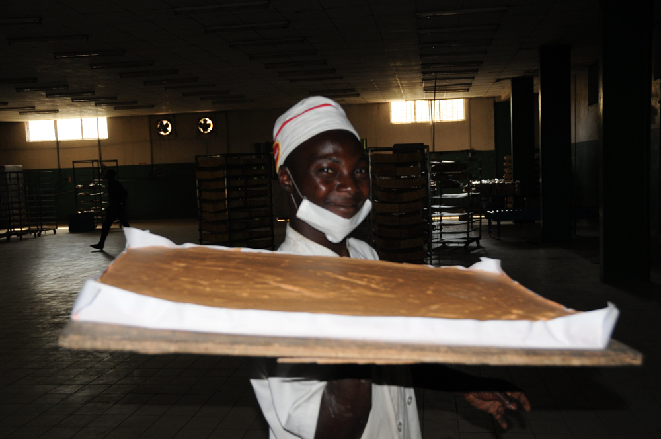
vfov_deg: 36.8
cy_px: 220
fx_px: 660
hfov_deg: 53.2
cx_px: 330
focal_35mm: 36
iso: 640
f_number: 3.8
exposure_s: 1/250
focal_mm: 24
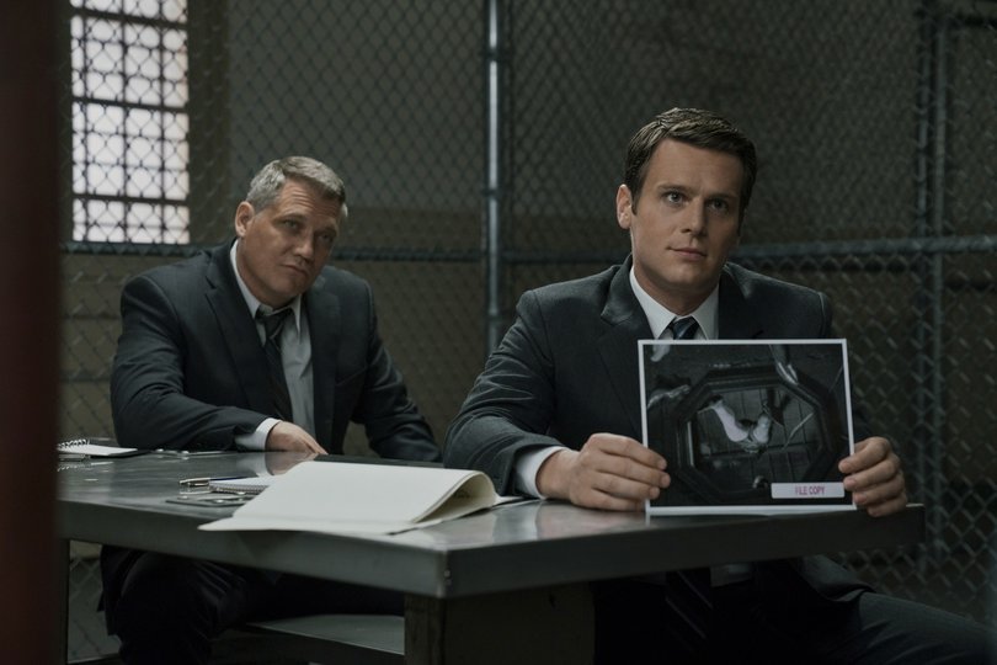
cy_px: 332
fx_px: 1938
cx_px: 498
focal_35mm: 70
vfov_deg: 19.5
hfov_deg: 28.8
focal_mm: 70
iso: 3200
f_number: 4
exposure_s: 1/160
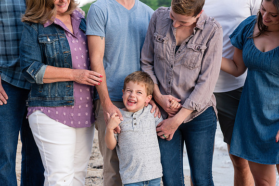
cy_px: 93
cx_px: 140
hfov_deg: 23.9
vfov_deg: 16.1
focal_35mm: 85
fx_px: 659
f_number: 5.6
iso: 500
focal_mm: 85
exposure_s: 1/320
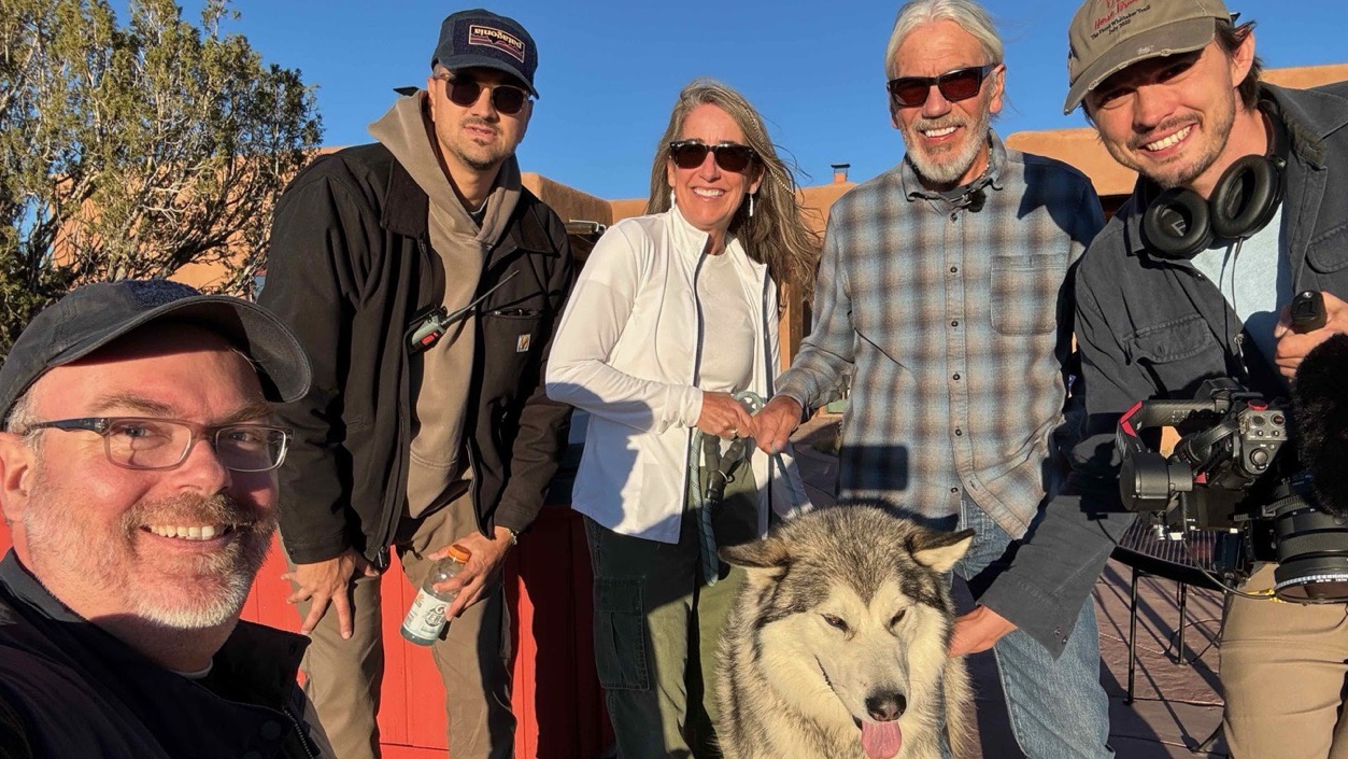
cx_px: 696
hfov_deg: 71.9
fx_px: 929
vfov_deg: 44.2
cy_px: 449
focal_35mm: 26
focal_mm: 2.69
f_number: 1.9
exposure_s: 1/818
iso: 25
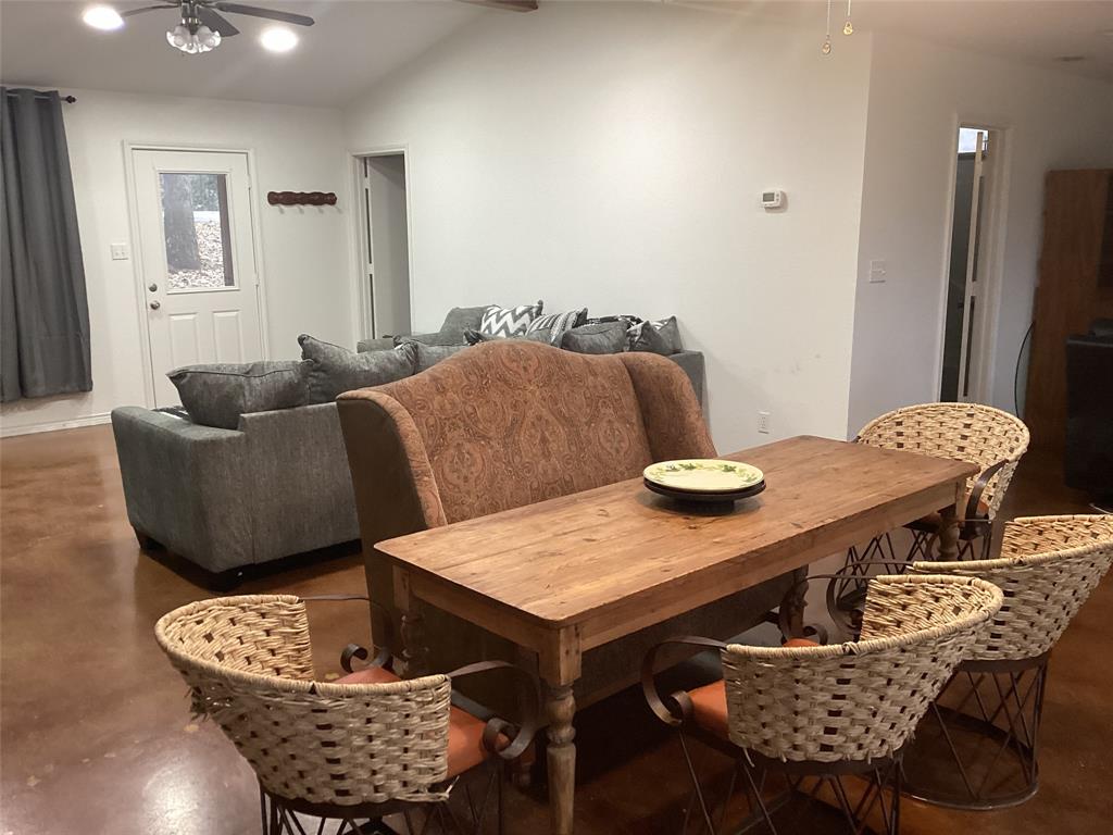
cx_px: 556
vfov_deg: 45.4
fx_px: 997
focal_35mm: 31
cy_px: 418
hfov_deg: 58.4
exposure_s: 1/60
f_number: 2.4
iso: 200
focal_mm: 3.3
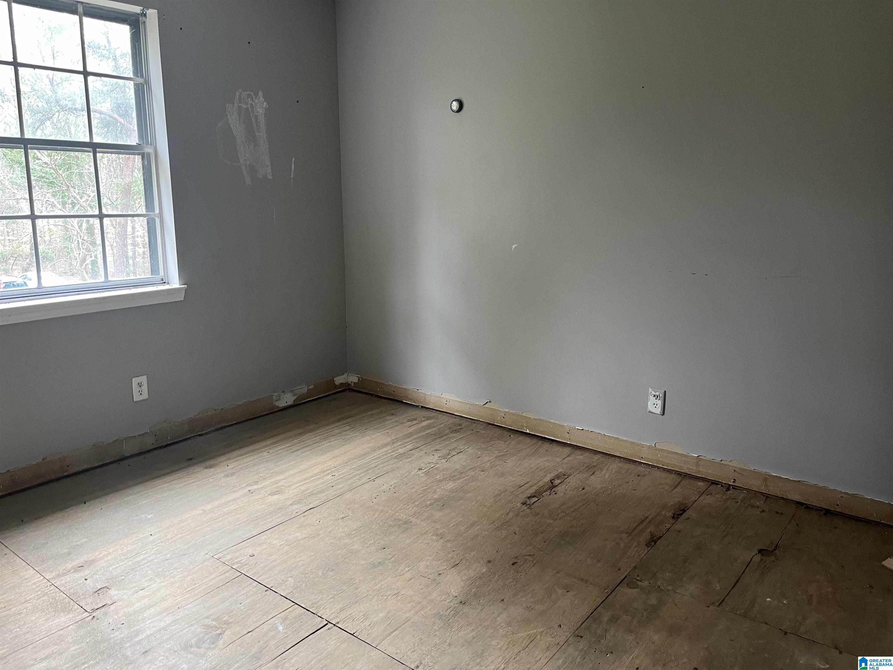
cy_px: 335
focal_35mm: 26
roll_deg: -0.9
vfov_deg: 53.1
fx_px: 671
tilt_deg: -11.6
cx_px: 446
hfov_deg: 67.3
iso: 160
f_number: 1.6
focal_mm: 5.1
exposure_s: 1/60
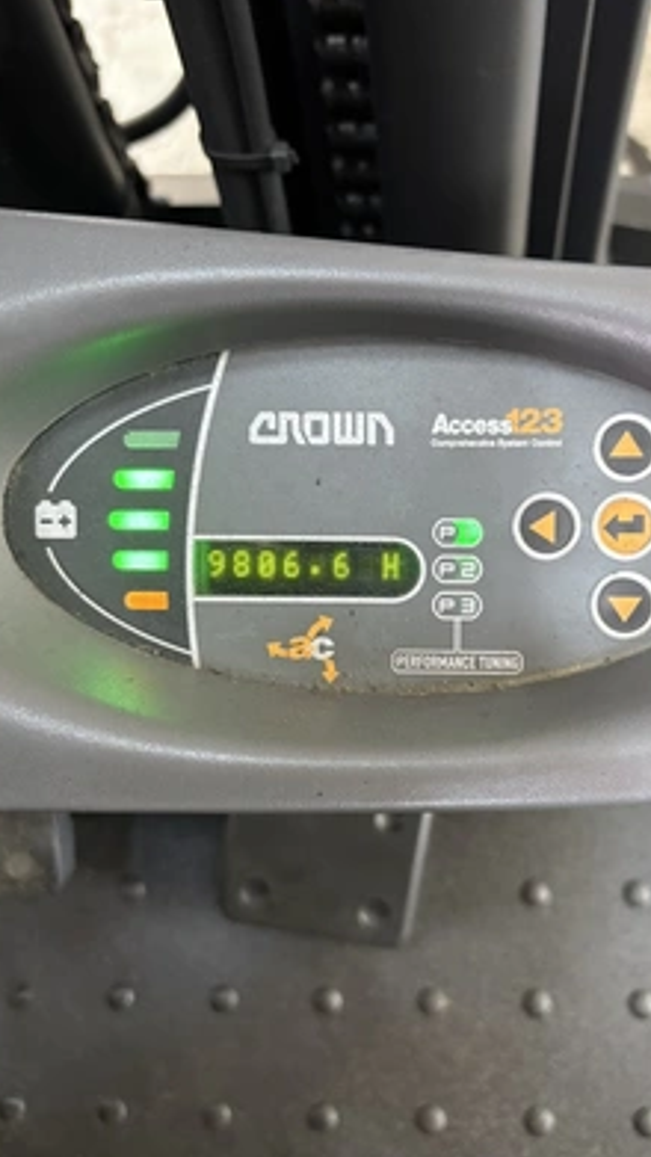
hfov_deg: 39.8
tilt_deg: -62.0
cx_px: 423
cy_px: 574
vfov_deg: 66.1
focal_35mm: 29
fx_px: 890
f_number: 1.6
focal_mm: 5.96
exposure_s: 1/60
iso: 500
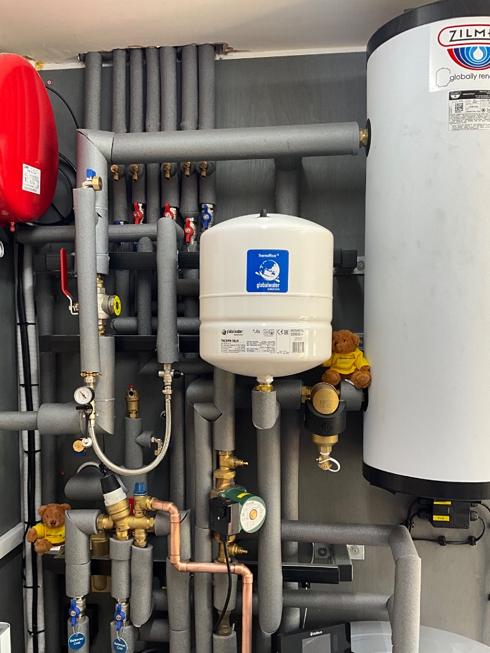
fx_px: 623
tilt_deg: -3.8
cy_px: 371
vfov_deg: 55.2
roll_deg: +0.3
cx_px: 227
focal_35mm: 33
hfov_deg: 42.9
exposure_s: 1/50
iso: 40
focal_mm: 3
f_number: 1.8
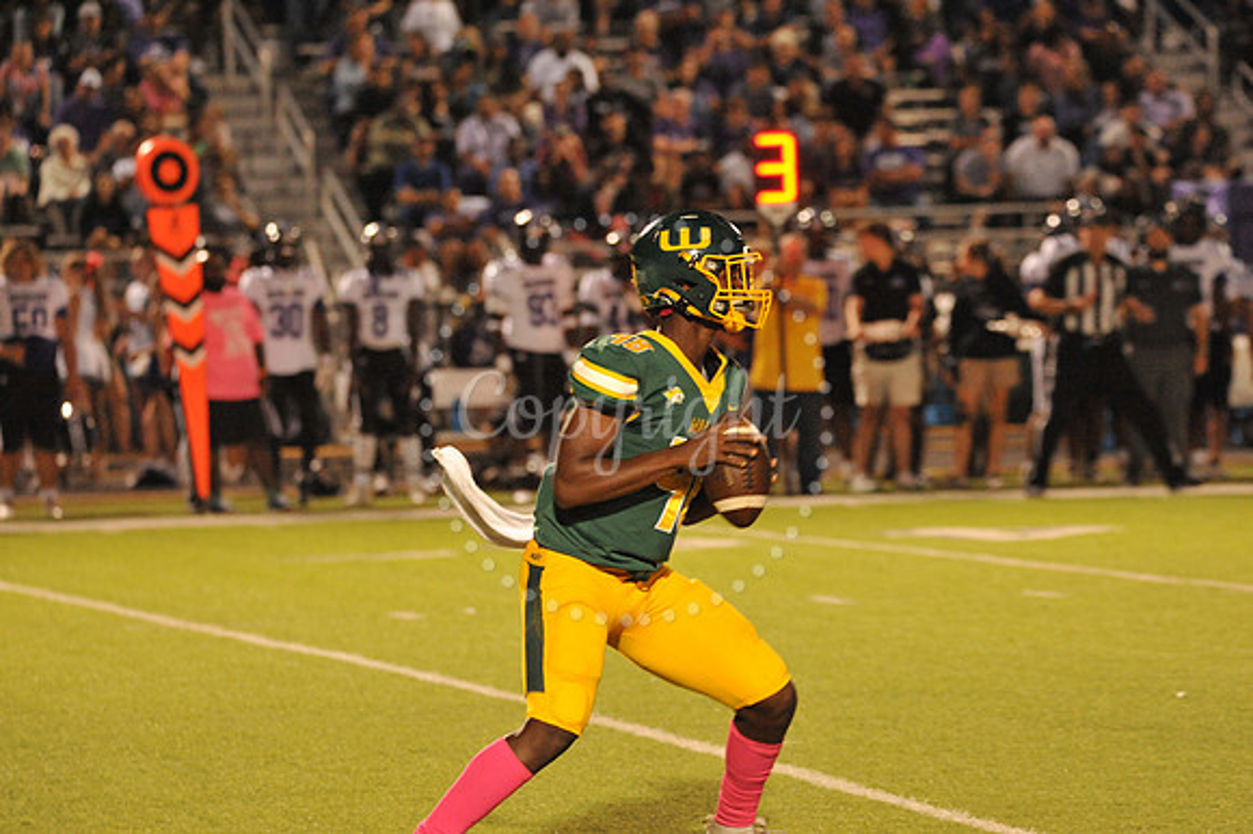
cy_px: 417
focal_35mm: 250
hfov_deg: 8.2
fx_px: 8696
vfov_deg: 5.5
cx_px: 626
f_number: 6.3
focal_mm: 250
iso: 6400
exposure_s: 1/160
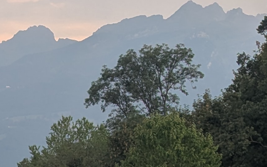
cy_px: -73
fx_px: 1753
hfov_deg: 8.7
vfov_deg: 5.4
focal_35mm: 241
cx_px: -7
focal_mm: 6.81
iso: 47
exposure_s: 1/363
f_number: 1.85
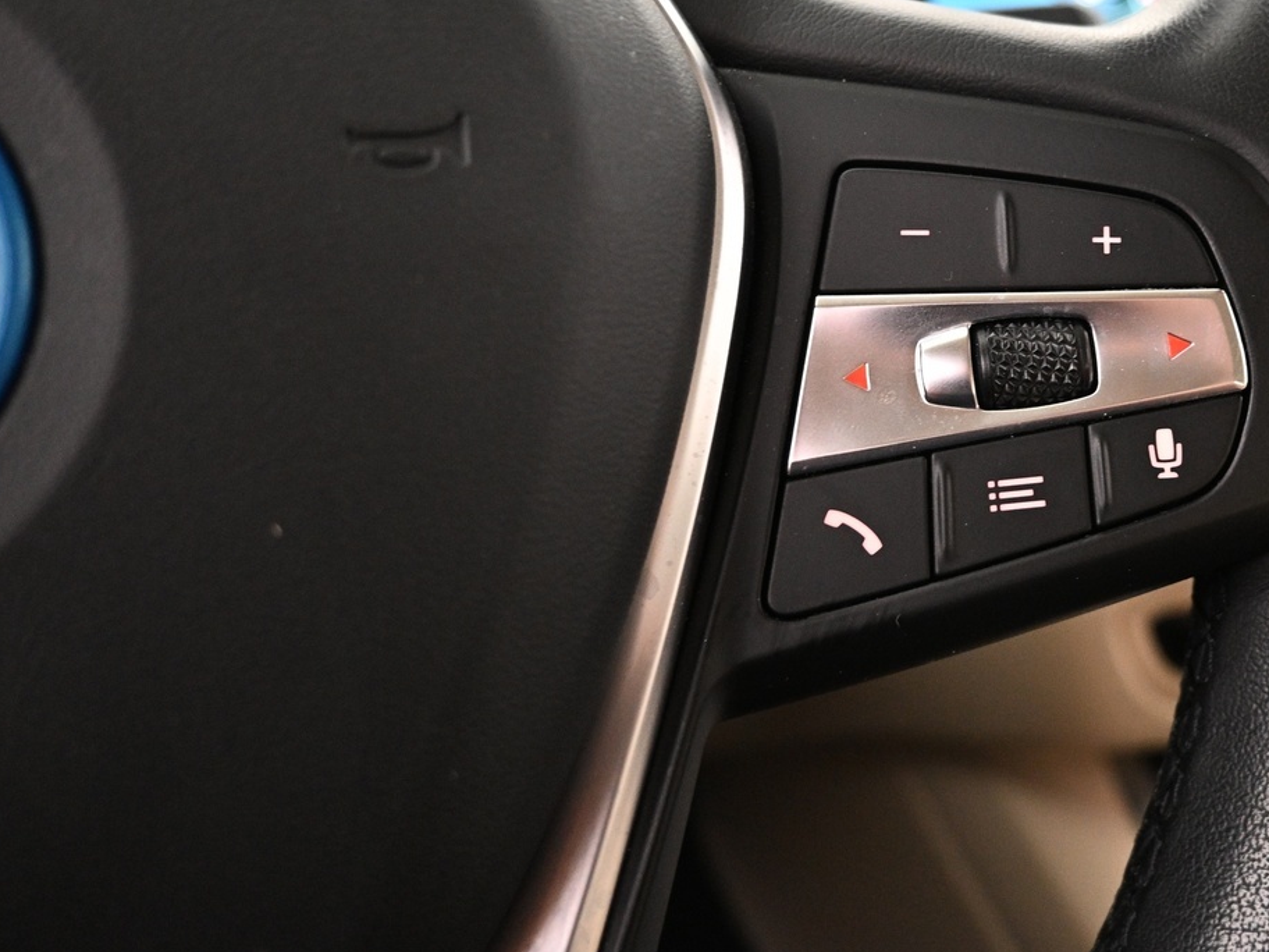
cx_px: 892
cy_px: 298
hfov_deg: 44.8
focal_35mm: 41
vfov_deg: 34.7
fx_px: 1503
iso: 1600
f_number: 3.5
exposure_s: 1/15
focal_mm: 16
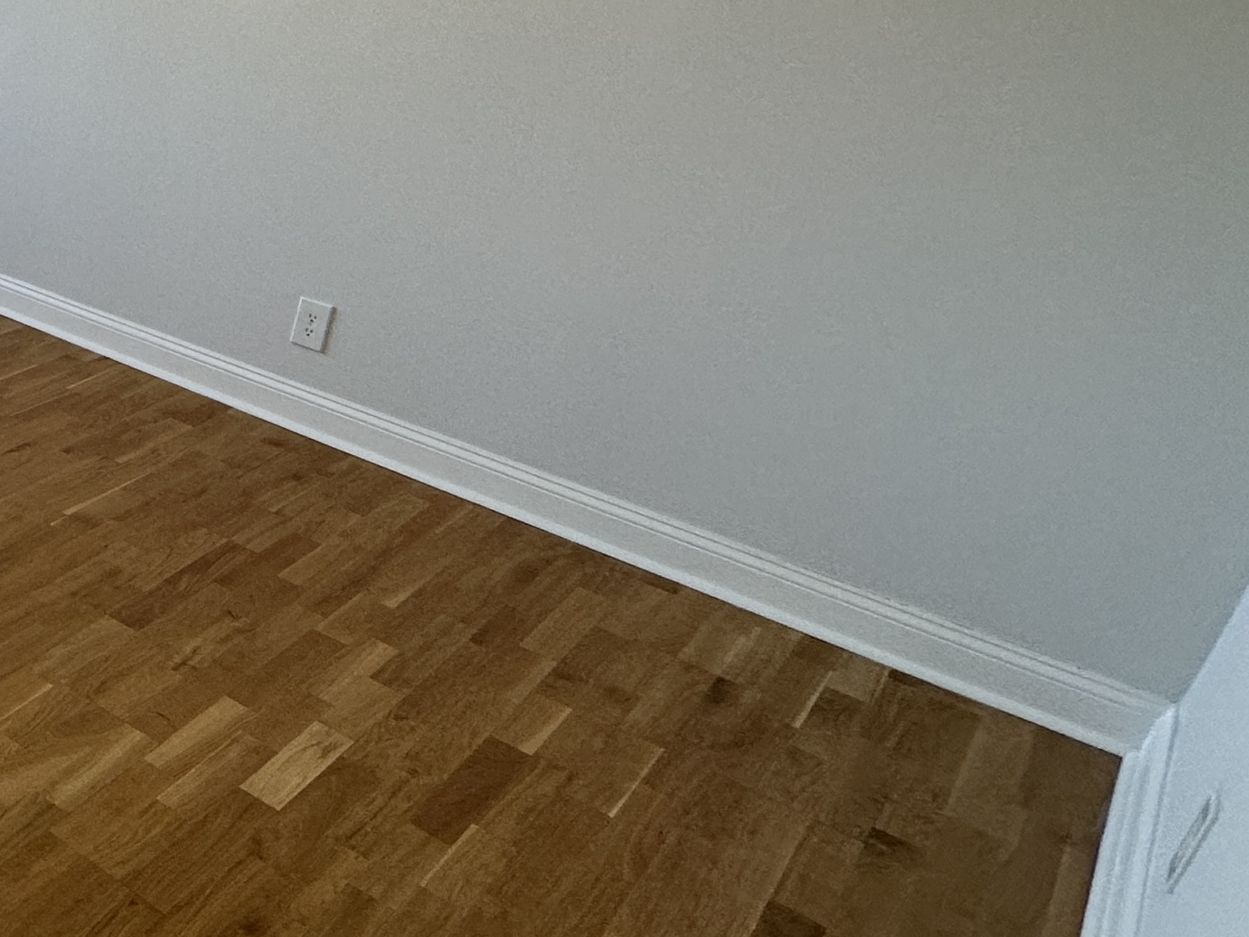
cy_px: 263
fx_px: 1299
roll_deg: -3.0
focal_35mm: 36
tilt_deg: -20.2
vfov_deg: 38.9
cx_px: -347
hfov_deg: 35.9
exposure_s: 1/120
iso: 125
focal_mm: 2.22
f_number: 2.2
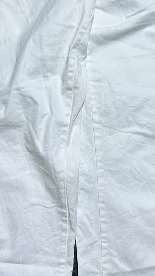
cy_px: 119
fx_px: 541
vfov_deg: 28.6
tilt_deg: -61.7
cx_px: 94
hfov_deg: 16.3
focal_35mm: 74
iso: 32
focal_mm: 5.7
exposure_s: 1/113
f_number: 1.5
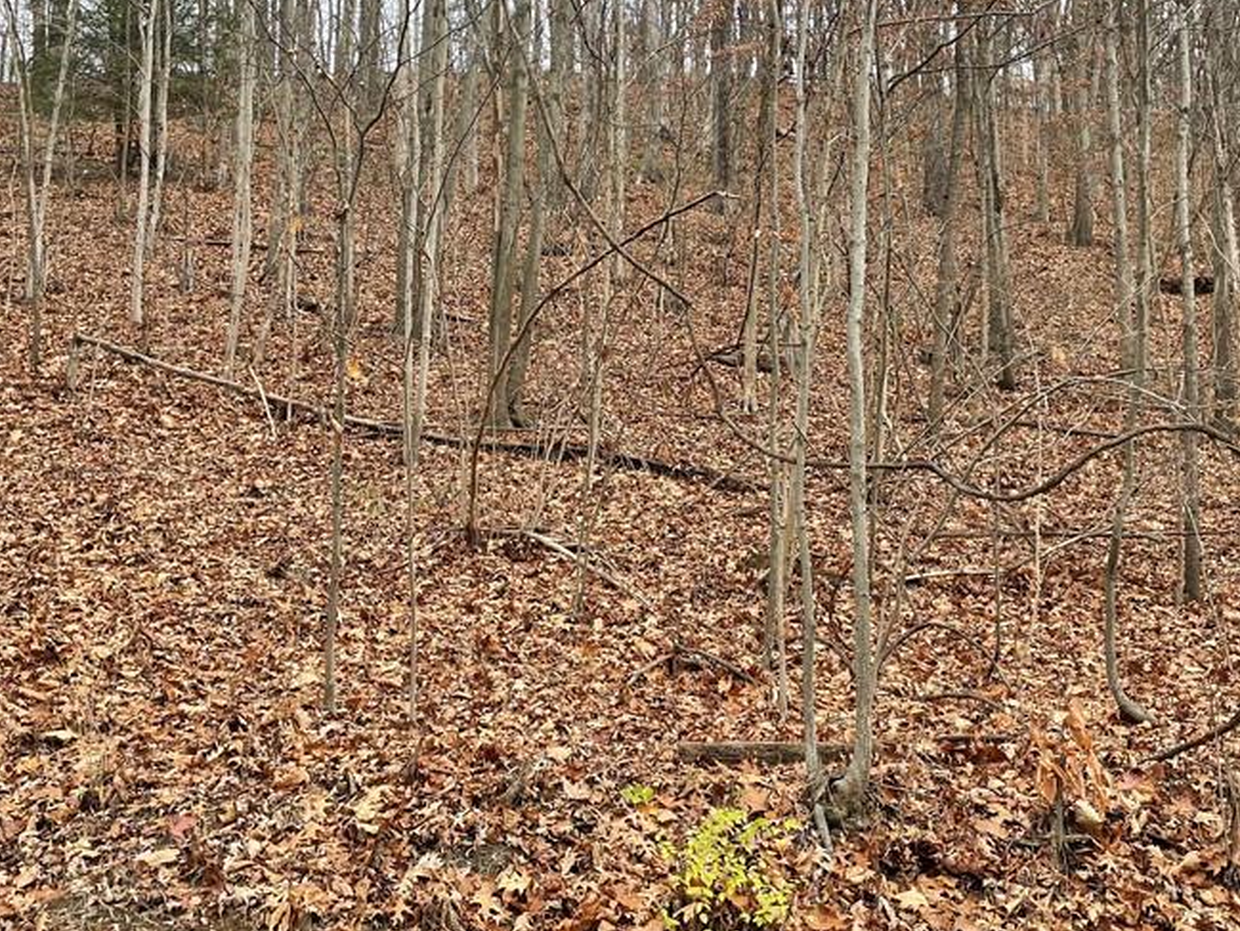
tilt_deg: +15.2
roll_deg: +1.8
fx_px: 1469
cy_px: 354
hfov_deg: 45.7
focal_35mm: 41
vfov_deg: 35.0
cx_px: 694
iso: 32
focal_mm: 4.2
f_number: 1.6
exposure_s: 1/344
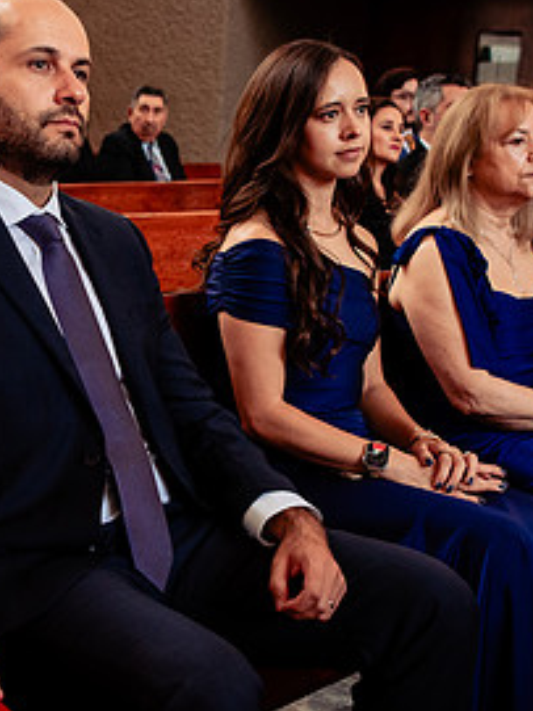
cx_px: 53
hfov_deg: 19.5
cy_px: 363
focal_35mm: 74
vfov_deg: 26.3
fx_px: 1520
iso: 1600
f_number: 4.5
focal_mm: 35
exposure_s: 1/125
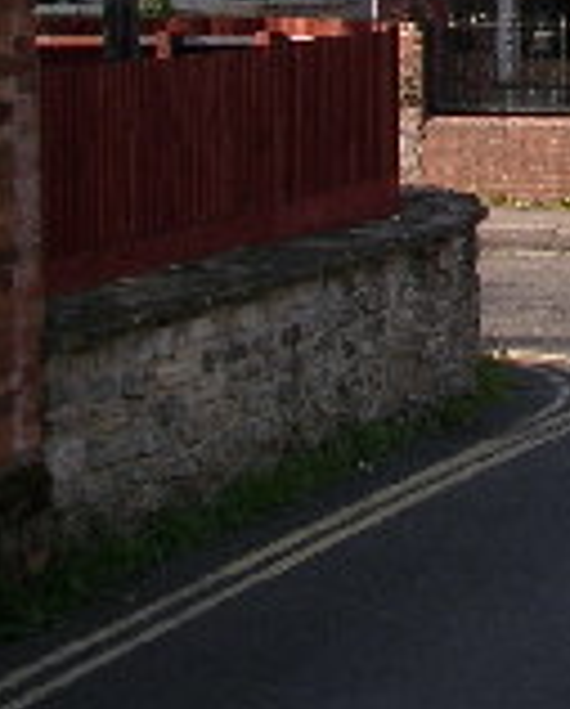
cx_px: 1248
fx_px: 3070
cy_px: -287
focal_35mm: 146
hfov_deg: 9.7
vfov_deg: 12.6
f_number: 3.5
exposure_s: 1/160
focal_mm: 7.8
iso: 80
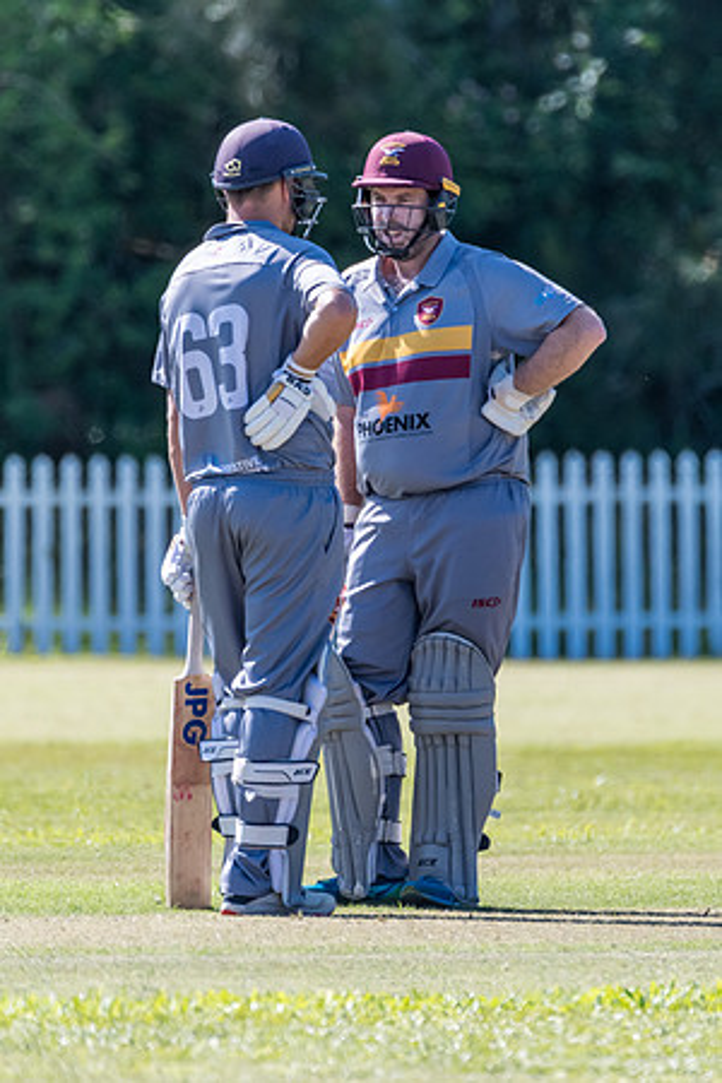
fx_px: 31370
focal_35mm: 1043
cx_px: 386
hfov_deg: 1.3
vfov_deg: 2.0
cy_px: 508
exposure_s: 1/2000
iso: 1100
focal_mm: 600
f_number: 6.3
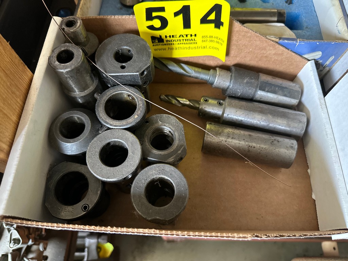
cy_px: 130
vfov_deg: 56.8
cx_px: 174
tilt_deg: -65.7
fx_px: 241
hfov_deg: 71.6
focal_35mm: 24
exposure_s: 1/60
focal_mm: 6.86
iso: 500
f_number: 1.78
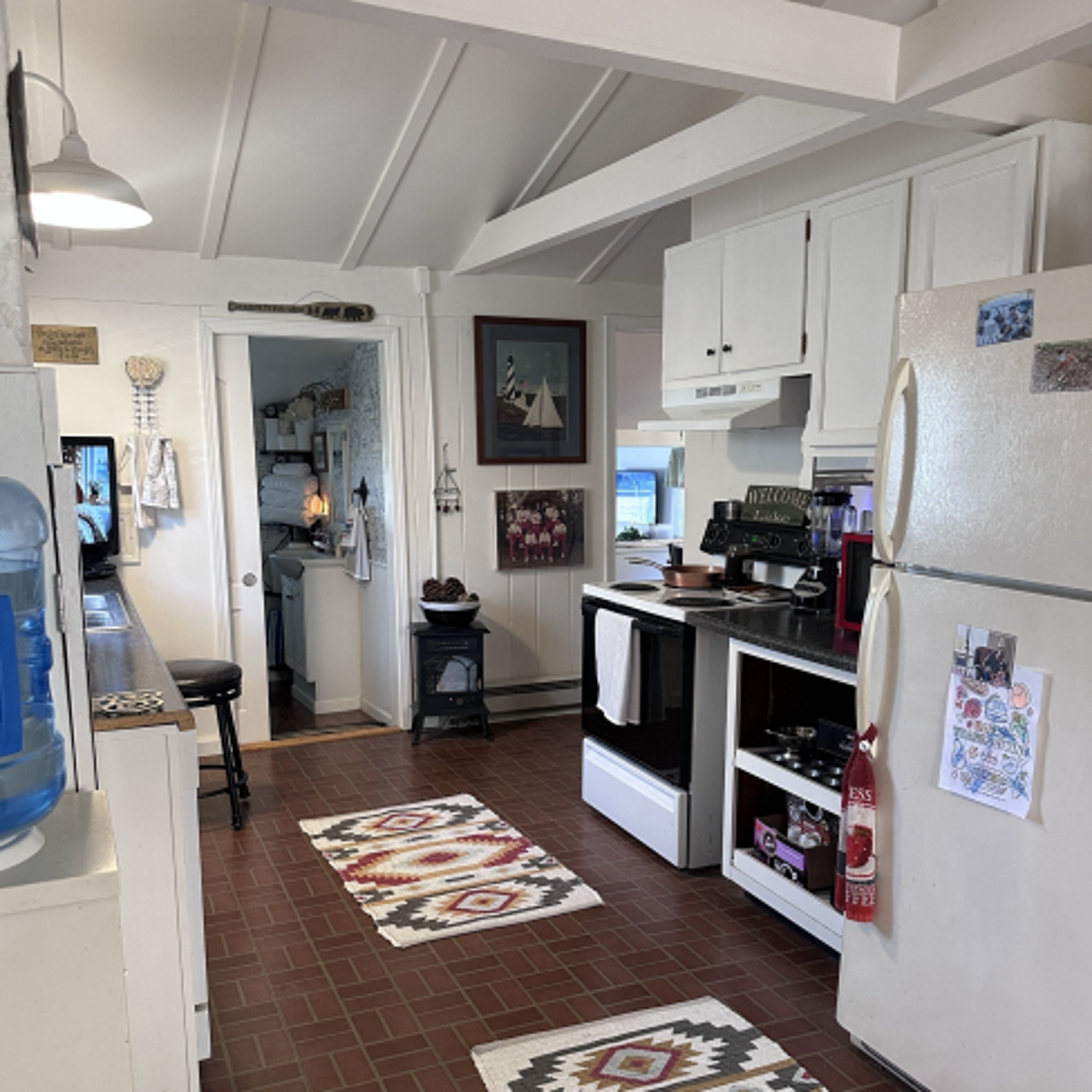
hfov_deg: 55.6
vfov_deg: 55.3
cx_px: 544
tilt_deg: -8.7
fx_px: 1035
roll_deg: -0.6
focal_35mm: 29
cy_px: 641
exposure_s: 1/60
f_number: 1.78
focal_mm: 6.86
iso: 320
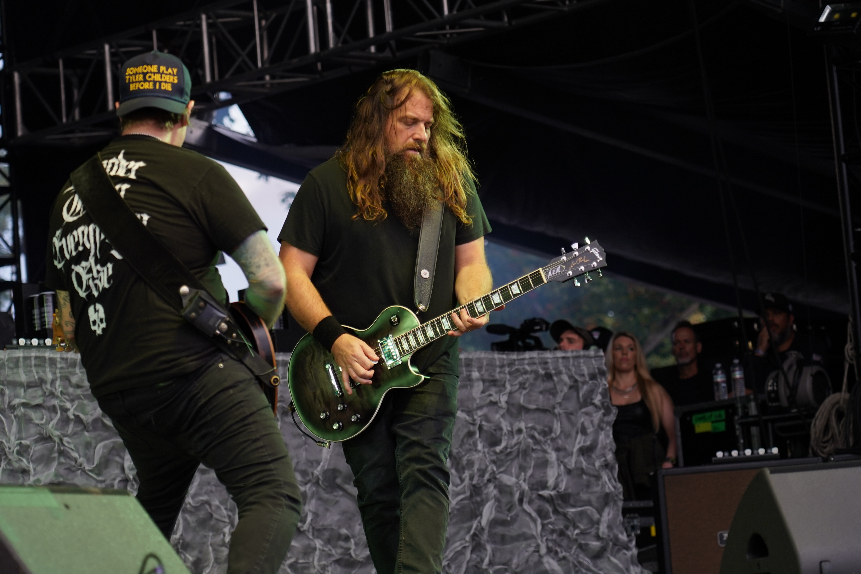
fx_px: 3157
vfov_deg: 10.4
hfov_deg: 15.5
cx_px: 327
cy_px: 258
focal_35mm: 132
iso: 320
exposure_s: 1/125
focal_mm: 103
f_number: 4
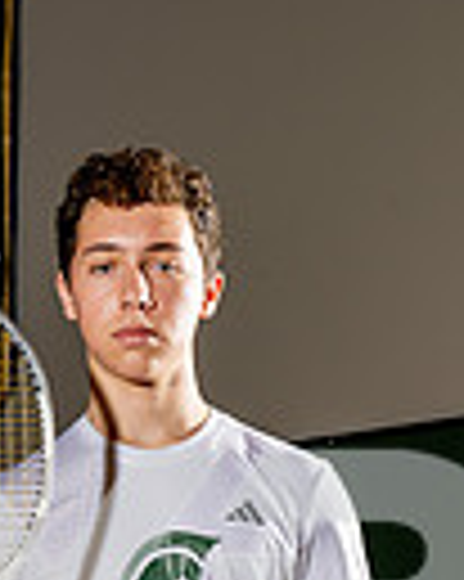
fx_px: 2819
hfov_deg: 9.4
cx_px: 171
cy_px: 908
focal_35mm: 164
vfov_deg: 11.2
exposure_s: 1/250
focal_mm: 50
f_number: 6.3
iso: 100
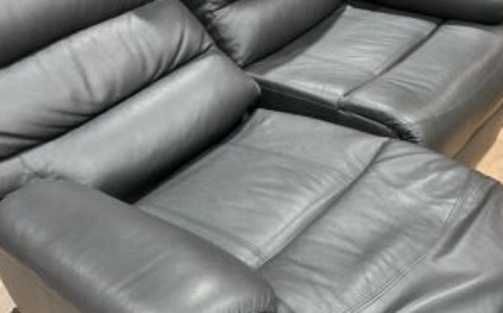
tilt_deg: -37.4
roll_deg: +0.7
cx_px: 279
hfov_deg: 40.3
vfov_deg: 25.8
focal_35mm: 50
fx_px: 685
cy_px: 150
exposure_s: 1/54
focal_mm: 3.99
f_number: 1.8
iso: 320
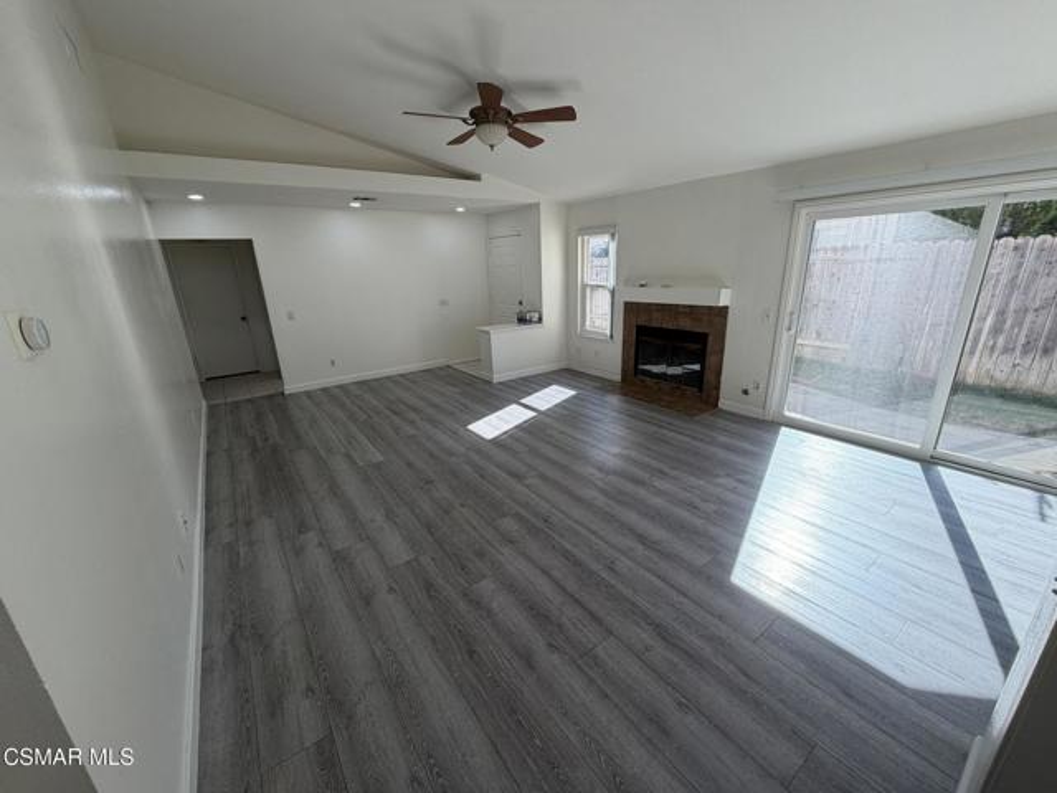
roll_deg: +2.4
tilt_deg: -16.1
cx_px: 528
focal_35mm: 14
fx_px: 427
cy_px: 396
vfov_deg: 85.7
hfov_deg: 102.1
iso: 32
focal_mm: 2.22
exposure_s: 1/120
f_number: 2.2
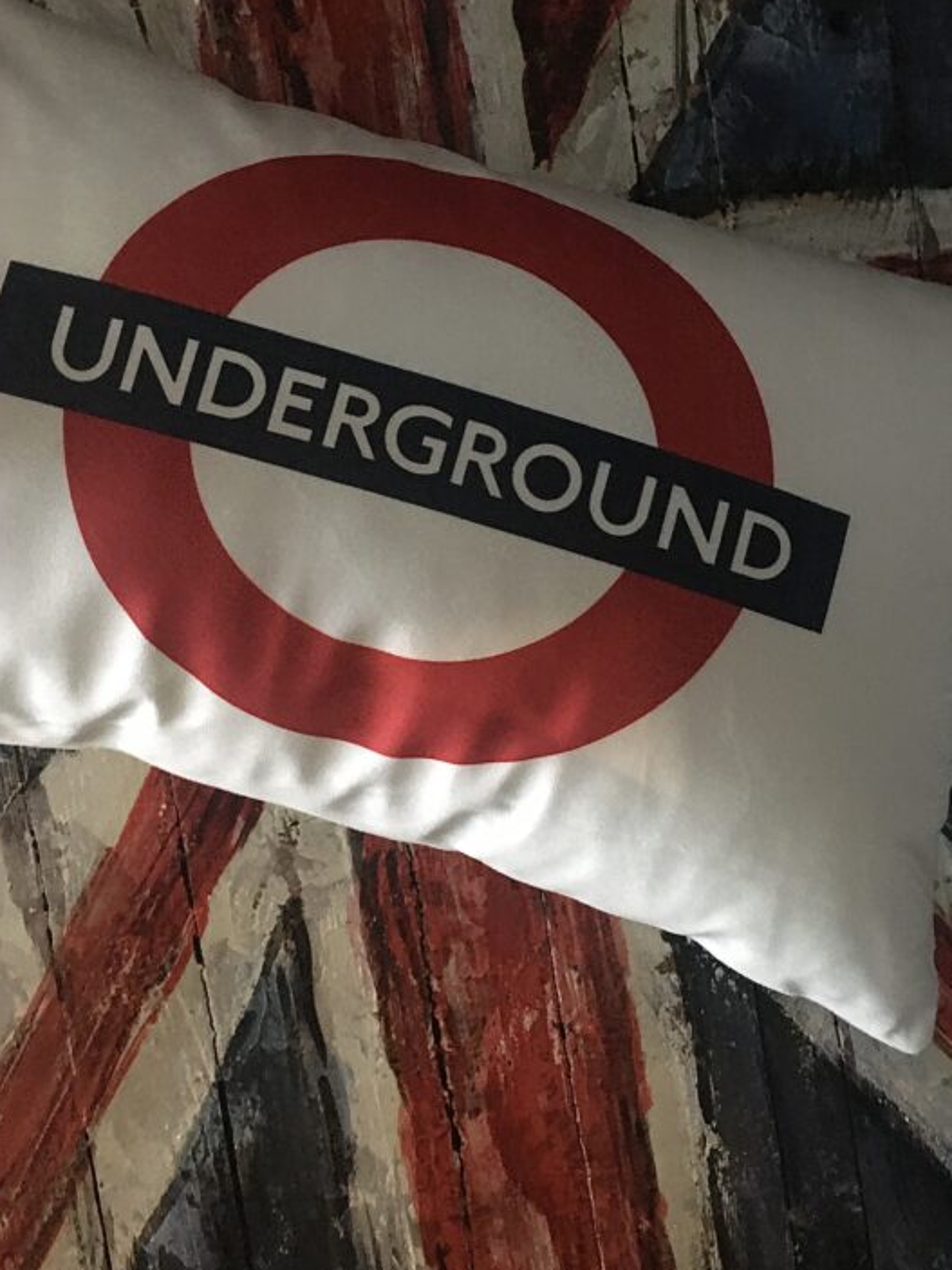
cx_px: 497
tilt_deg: -2.2
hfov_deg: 42.9
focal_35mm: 33
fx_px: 1210
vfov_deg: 55.4
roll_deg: +8.2
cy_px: 647
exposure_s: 1/4
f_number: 2.2
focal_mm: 4.15
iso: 100
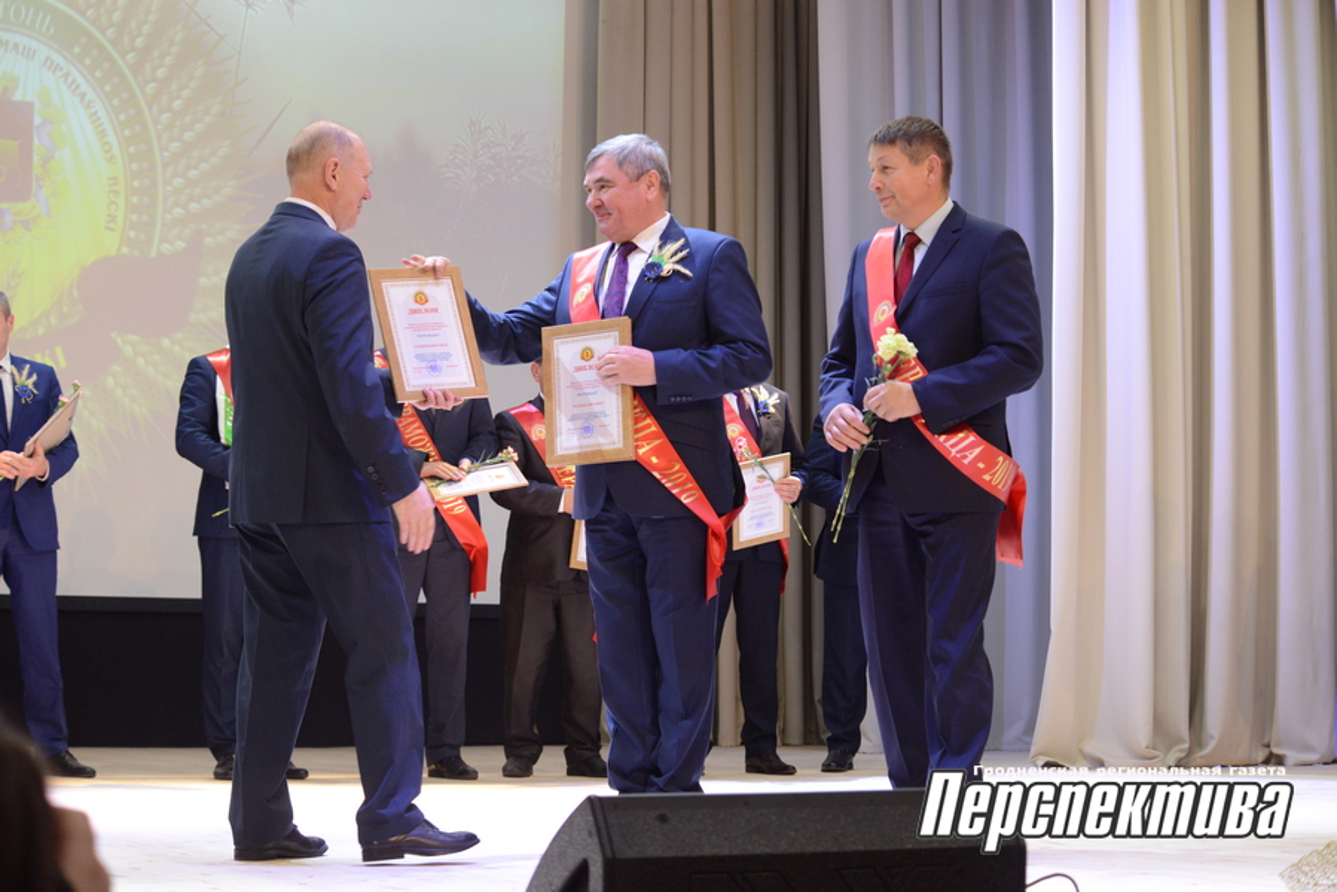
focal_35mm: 80
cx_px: 668
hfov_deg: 25.4
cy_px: 446
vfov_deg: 17.1
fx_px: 2972
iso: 2200
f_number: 8
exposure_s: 1/125
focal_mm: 80
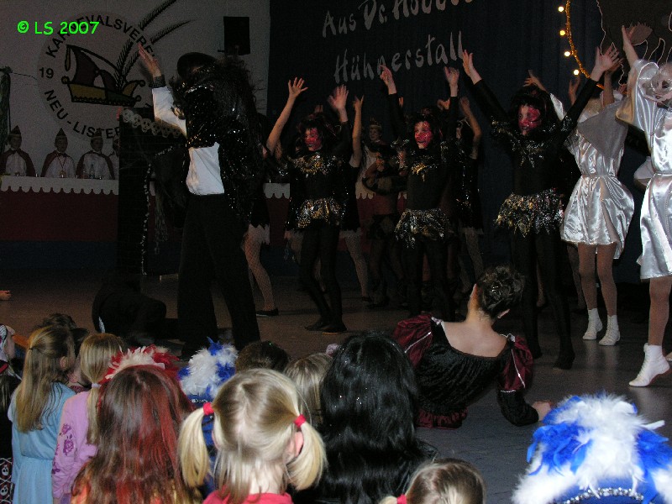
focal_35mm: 50
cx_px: 336
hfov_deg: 38.2
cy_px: 252
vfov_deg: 29.1
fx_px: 971
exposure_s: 1/60.1
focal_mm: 12.7
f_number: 4.4
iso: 200
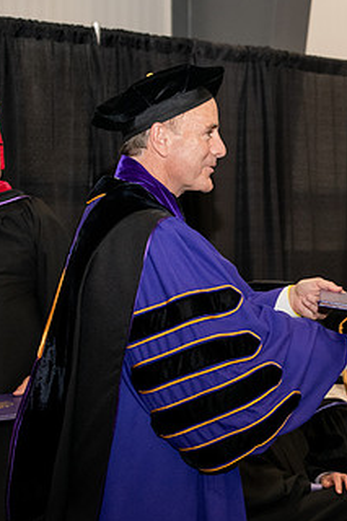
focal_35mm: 127
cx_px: 437
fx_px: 1838
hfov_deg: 10.6
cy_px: 282
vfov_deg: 16.1
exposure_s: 1/200
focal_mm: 70
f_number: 5.6
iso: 2500
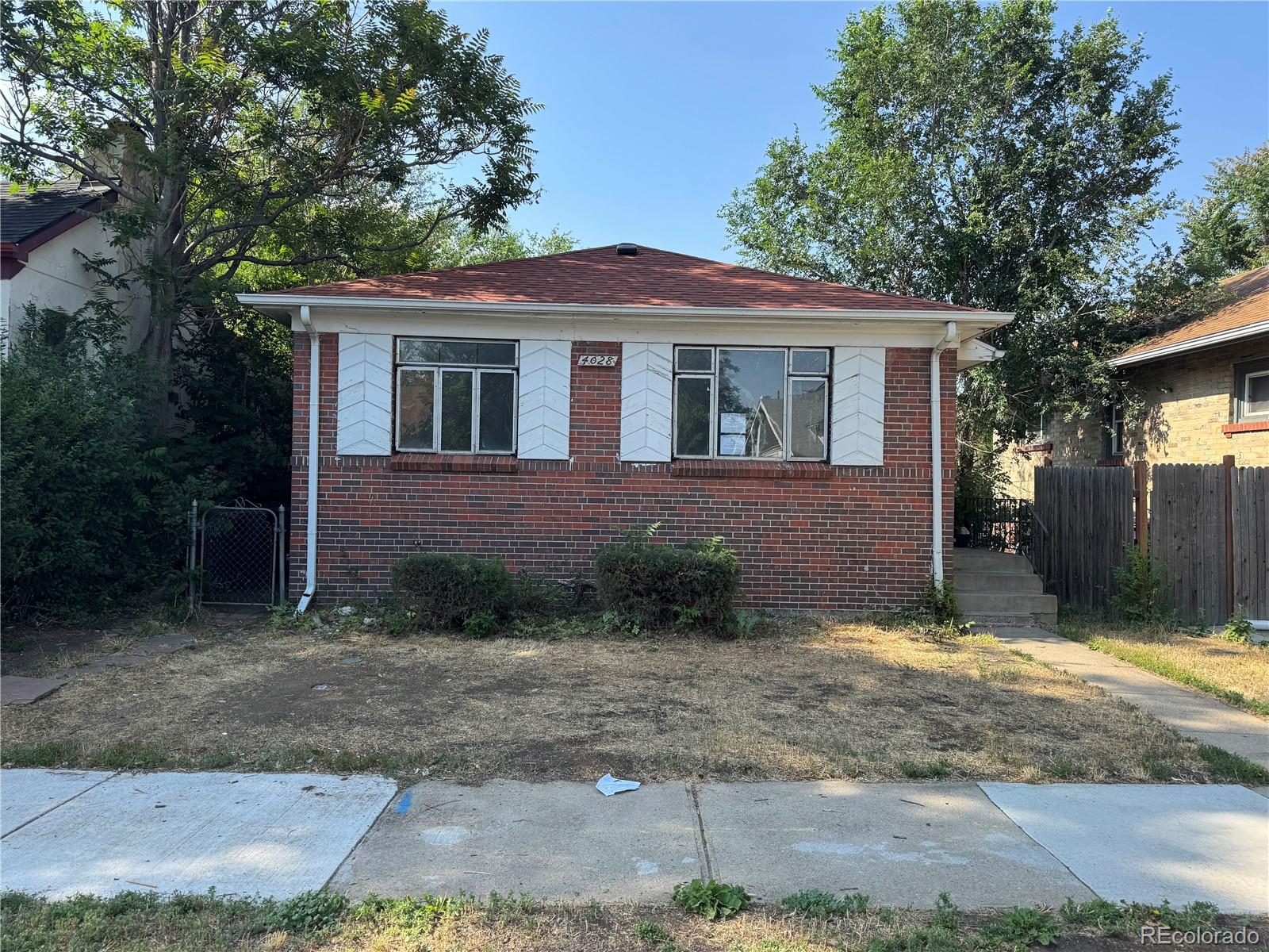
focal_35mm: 24
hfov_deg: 71.6
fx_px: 880
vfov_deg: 56.8
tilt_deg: -0.1
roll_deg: -1.5
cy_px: 476
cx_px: 634
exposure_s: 1/1193
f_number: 1.78
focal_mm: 6.76
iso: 80
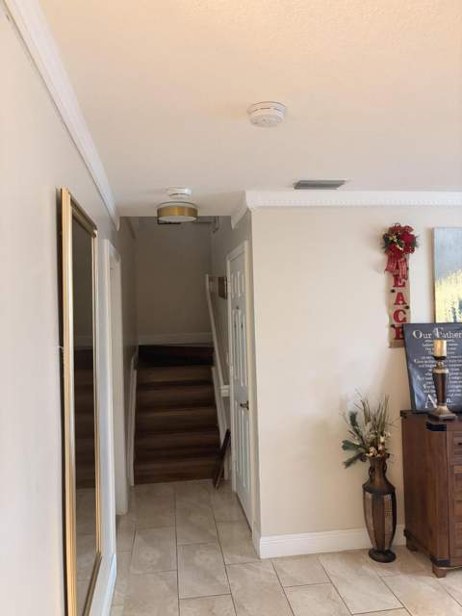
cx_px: 231
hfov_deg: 53.1
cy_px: 308
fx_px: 463
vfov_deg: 67.3
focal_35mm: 26
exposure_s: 1/60
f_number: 1.6
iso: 400
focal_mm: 5.96
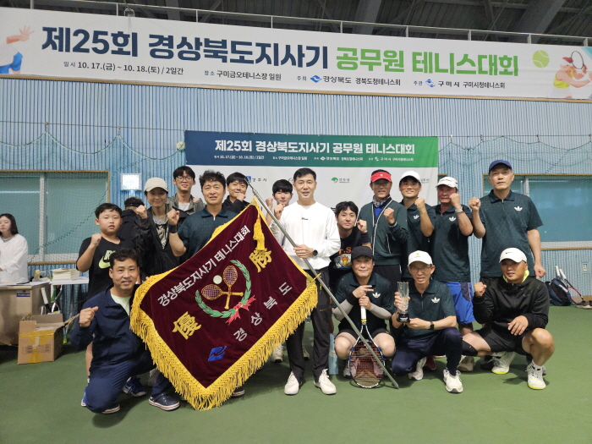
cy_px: 222
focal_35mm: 23
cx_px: 296
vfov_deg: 58.9
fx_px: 393
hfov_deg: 73.9
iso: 400
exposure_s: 1/170
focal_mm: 5.4
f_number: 1.8
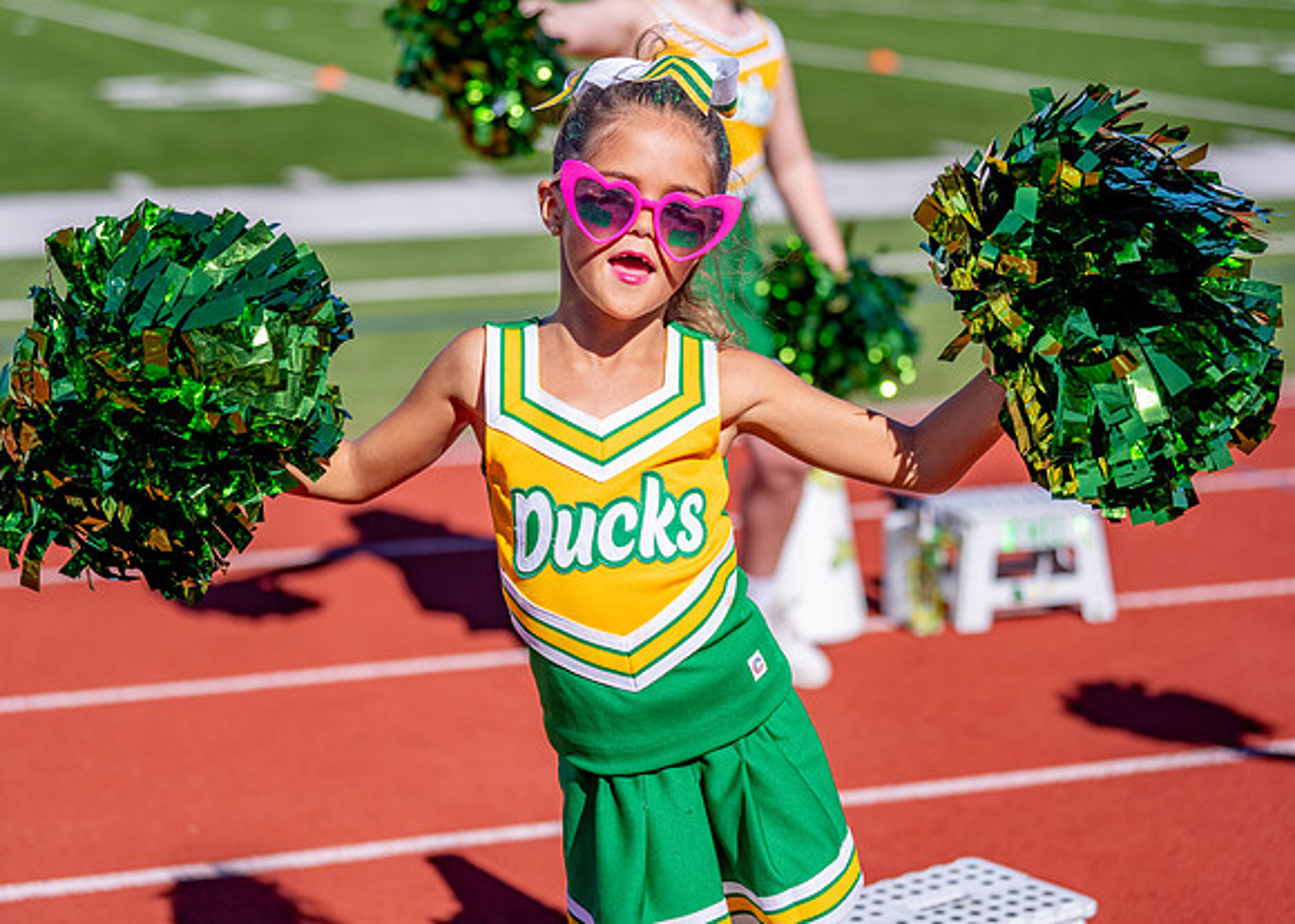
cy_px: 441
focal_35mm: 78
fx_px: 2883
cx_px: 602
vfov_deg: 18.2
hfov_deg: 25.3
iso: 160
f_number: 2.8
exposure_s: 1/4000
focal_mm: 70
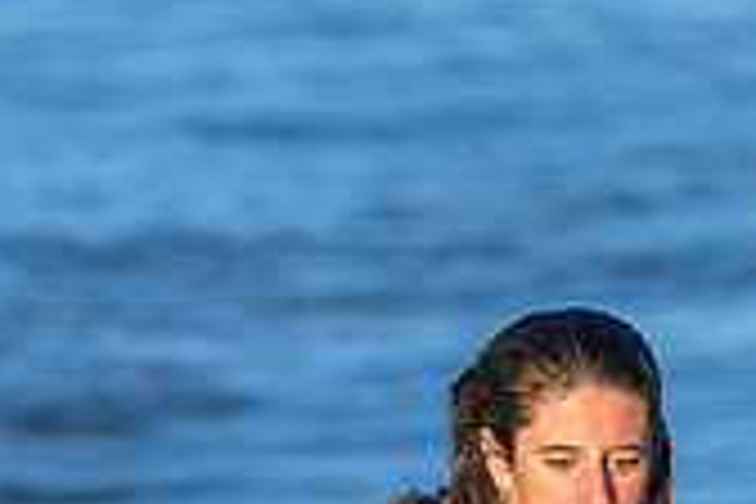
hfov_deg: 0.7
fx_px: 58060
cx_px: 396
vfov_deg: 0.5
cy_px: 736
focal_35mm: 2765
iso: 200
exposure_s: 1/1000
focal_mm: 800
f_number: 6.3
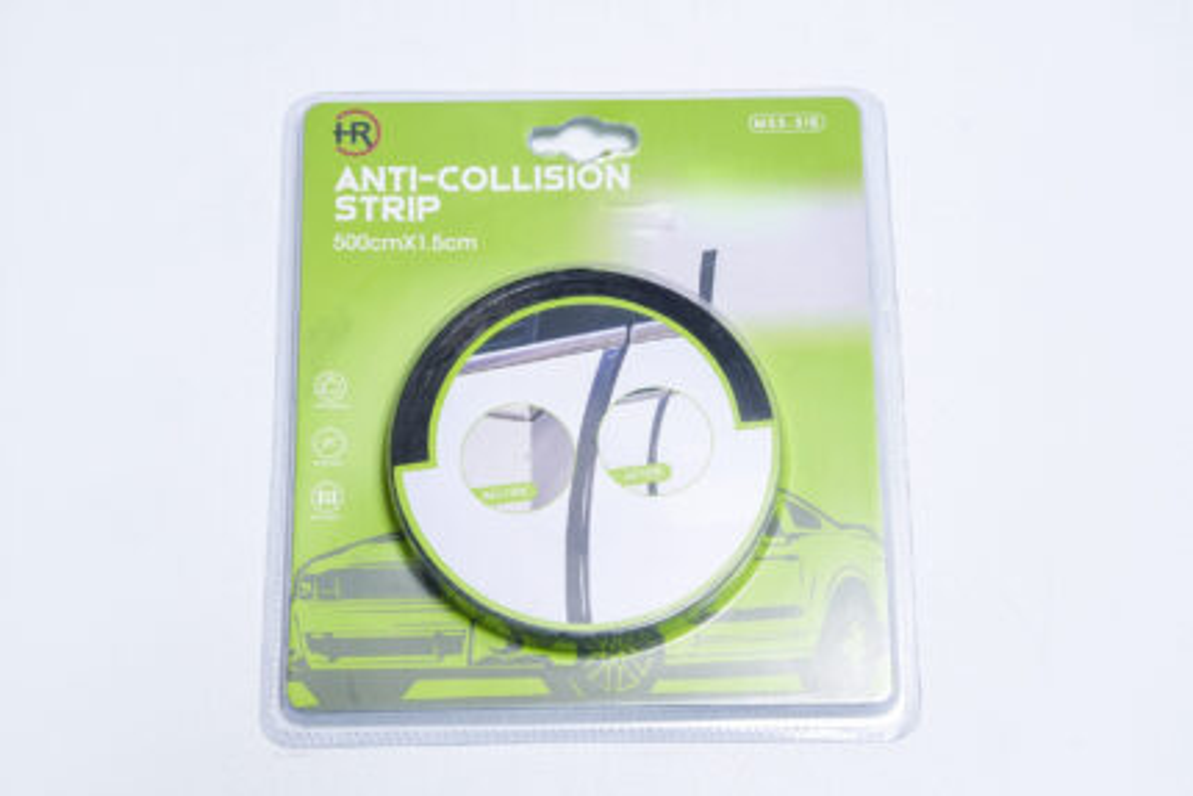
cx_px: 596
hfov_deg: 28.8
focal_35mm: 70
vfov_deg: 19.5
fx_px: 2320
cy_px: 398
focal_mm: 70
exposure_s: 1/160
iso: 3200
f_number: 10
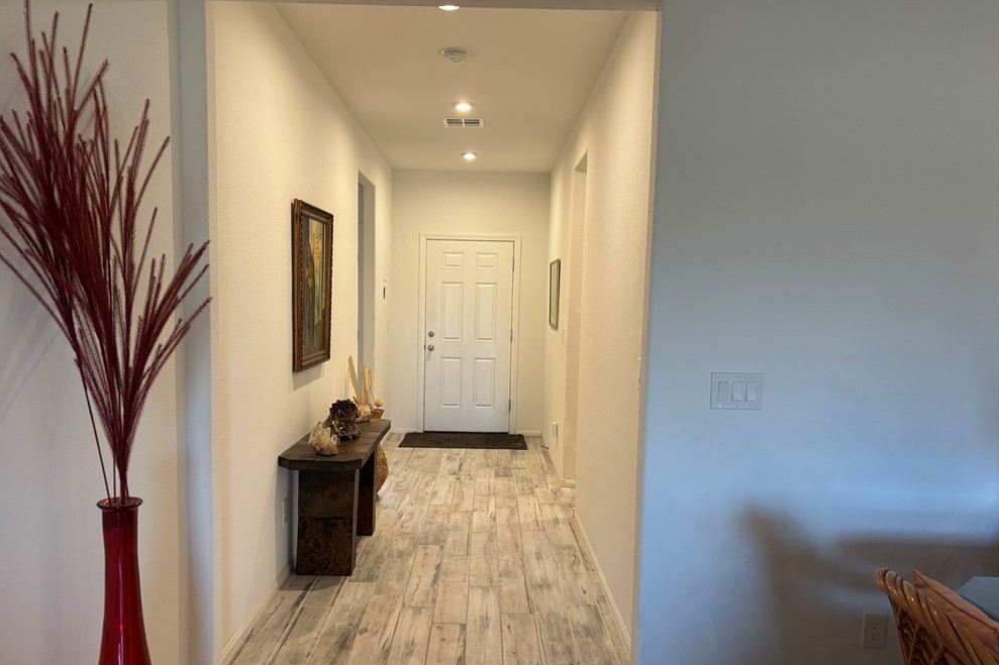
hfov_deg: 65.5
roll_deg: -1.0
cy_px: 361
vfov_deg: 46.3
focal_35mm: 28
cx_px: 484
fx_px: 777
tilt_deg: -6.2
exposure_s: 1/60
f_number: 1.6
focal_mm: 5.96
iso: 100
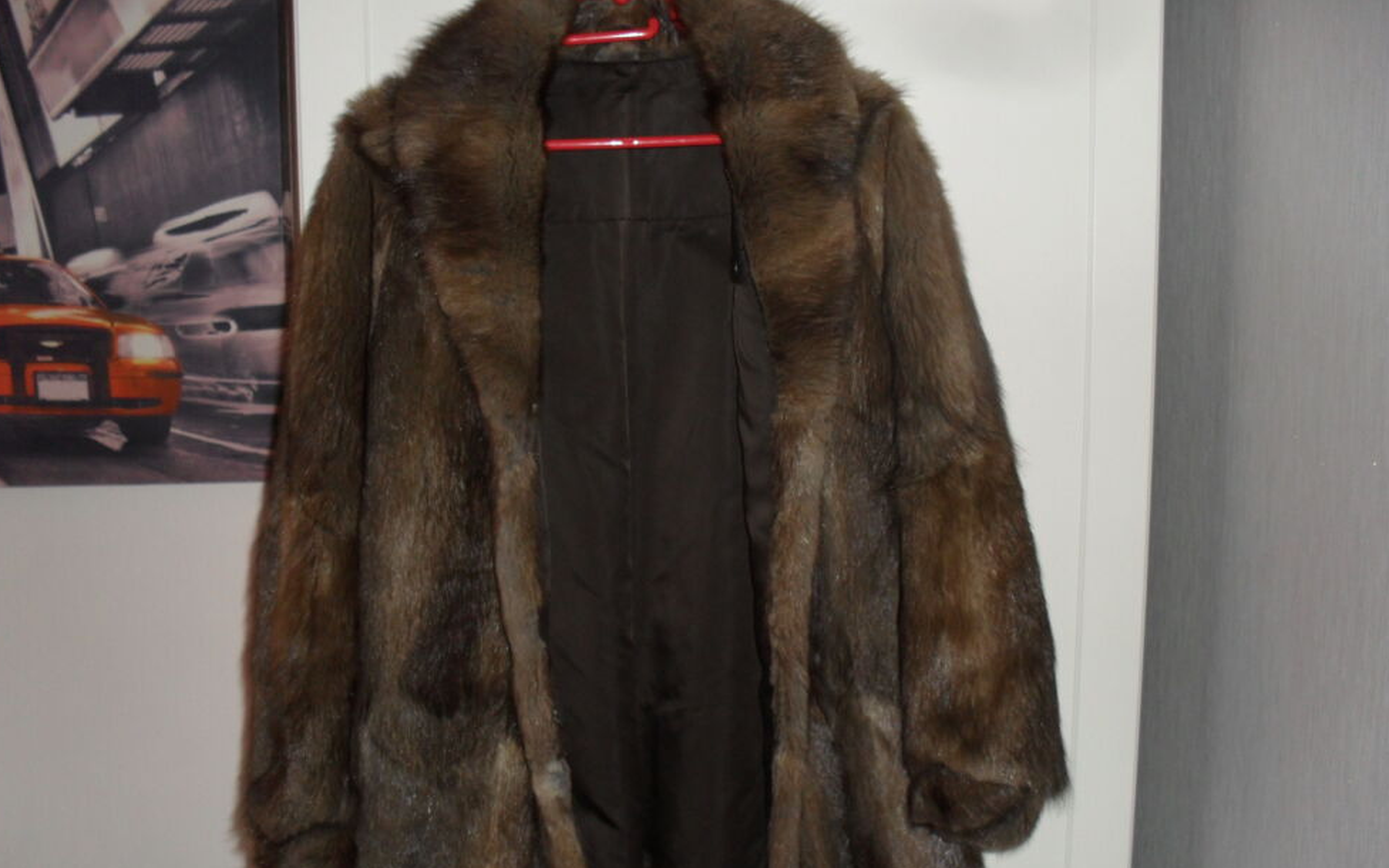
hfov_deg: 51.5
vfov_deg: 33.5
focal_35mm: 38
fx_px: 1438
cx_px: 693
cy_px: 487
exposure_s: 1/45
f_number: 3.2
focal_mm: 6.3
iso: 200
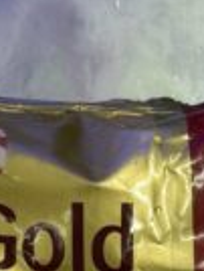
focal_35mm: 205
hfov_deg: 7.3
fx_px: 1606
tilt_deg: -75.8
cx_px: 71
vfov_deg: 9.3
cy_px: 432
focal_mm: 6.76
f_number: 1.78
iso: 80
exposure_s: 1/120
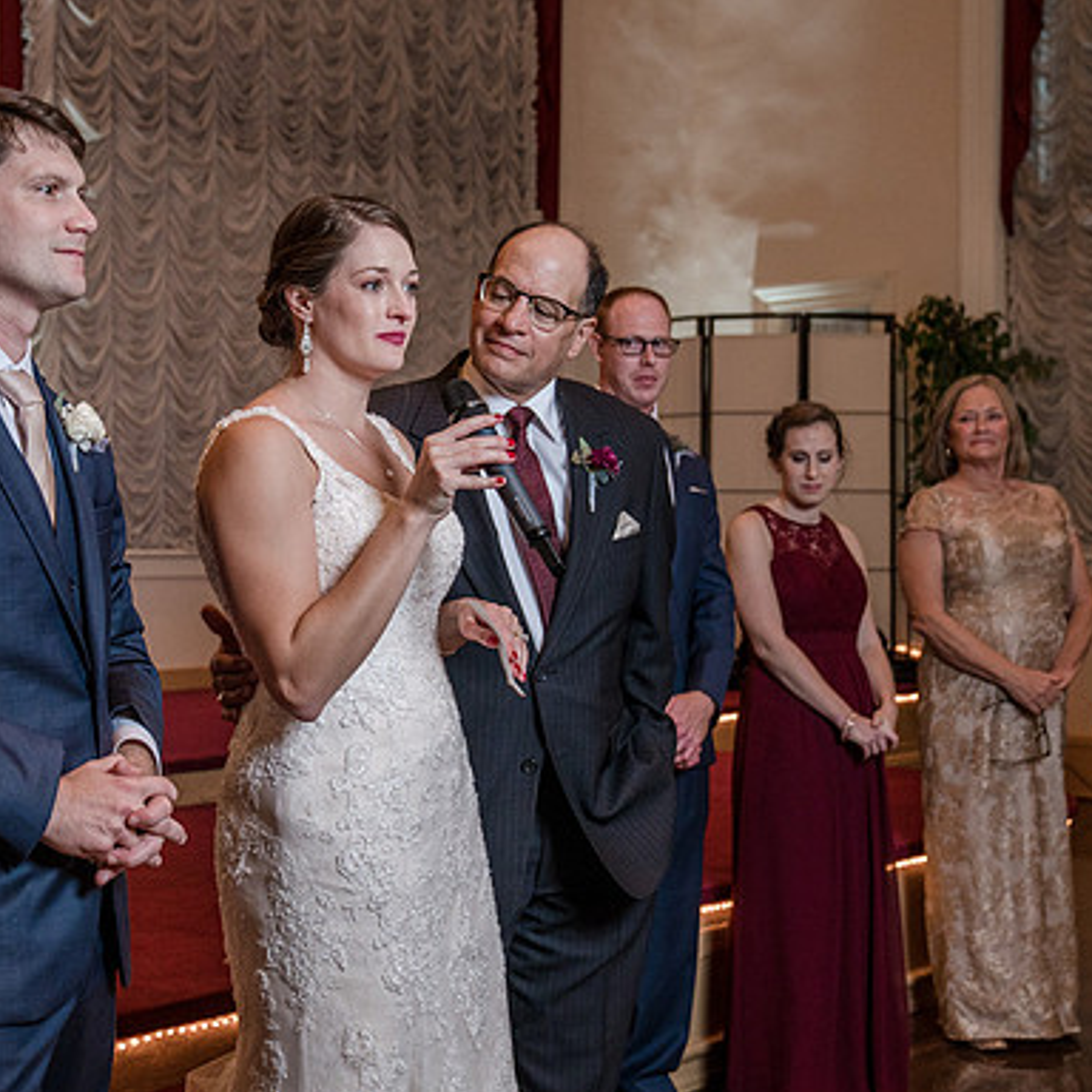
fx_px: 1856
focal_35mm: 52
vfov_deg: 32.8
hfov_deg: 32.5
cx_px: 364
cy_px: 551
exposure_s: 1/100
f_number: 4
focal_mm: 35
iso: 2000
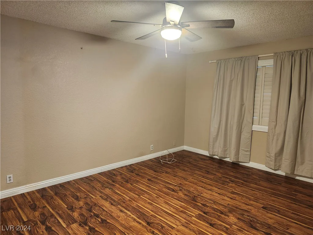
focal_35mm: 23
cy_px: 118
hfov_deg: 73.9
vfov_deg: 58.9
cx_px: 156
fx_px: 208
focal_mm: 5.54
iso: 640
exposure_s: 1/40
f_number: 1.8
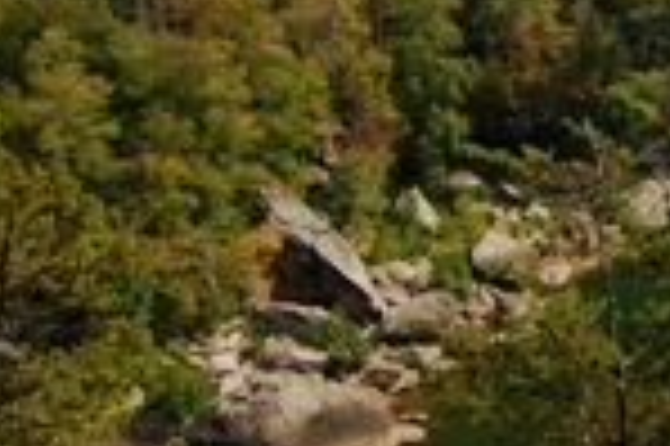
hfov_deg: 26.2
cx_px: 832
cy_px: 63
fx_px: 1255
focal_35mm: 68
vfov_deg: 19.8
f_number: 8
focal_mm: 15
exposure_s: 1/250
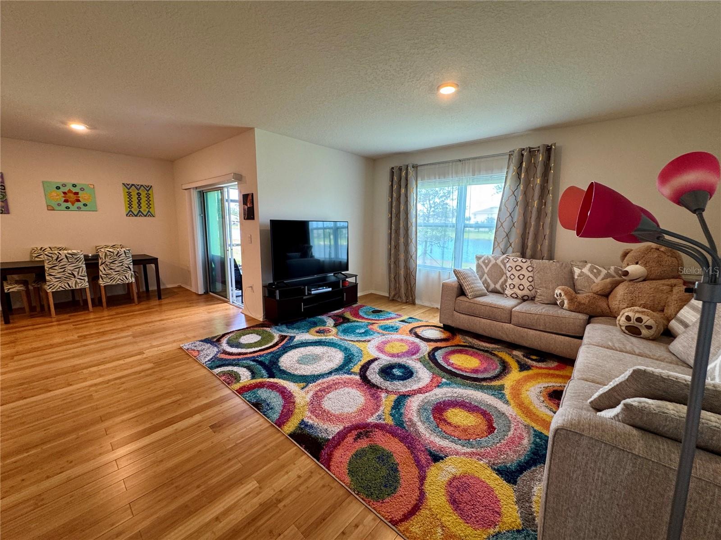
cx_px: 360
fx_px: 292
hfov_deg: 102.1
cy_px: 270
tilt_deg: -9.4
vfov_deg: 85.7
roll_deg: -0.6
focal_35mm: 14
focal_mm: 2.22
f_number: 2.2
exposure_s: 1/60
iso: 160
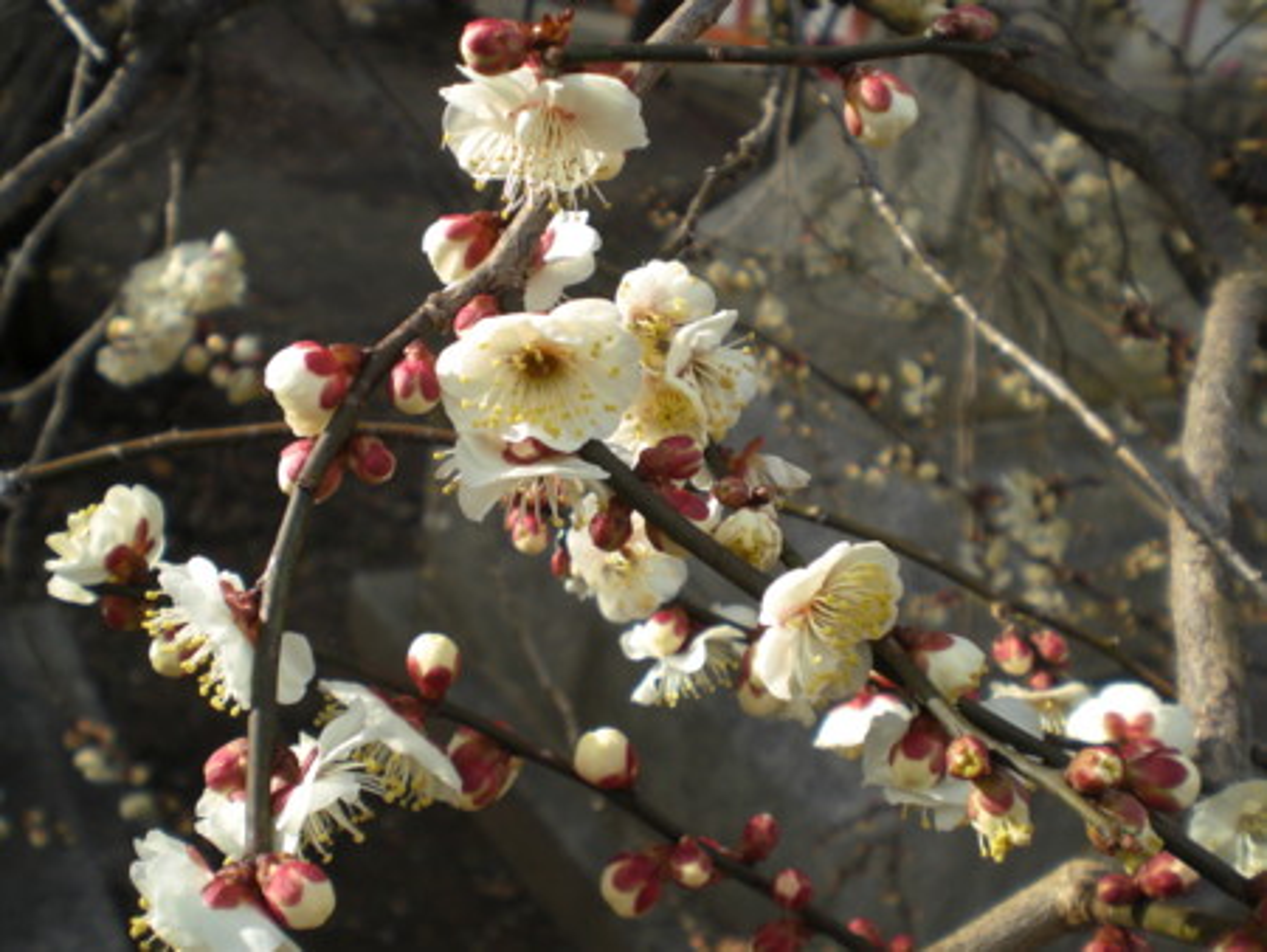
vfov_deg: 37.8
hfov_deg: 49.0
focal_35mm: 38
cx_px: 634
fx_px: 1392
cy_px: 476
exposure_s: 1/250
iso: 50
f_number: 3.1
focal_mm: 6.3
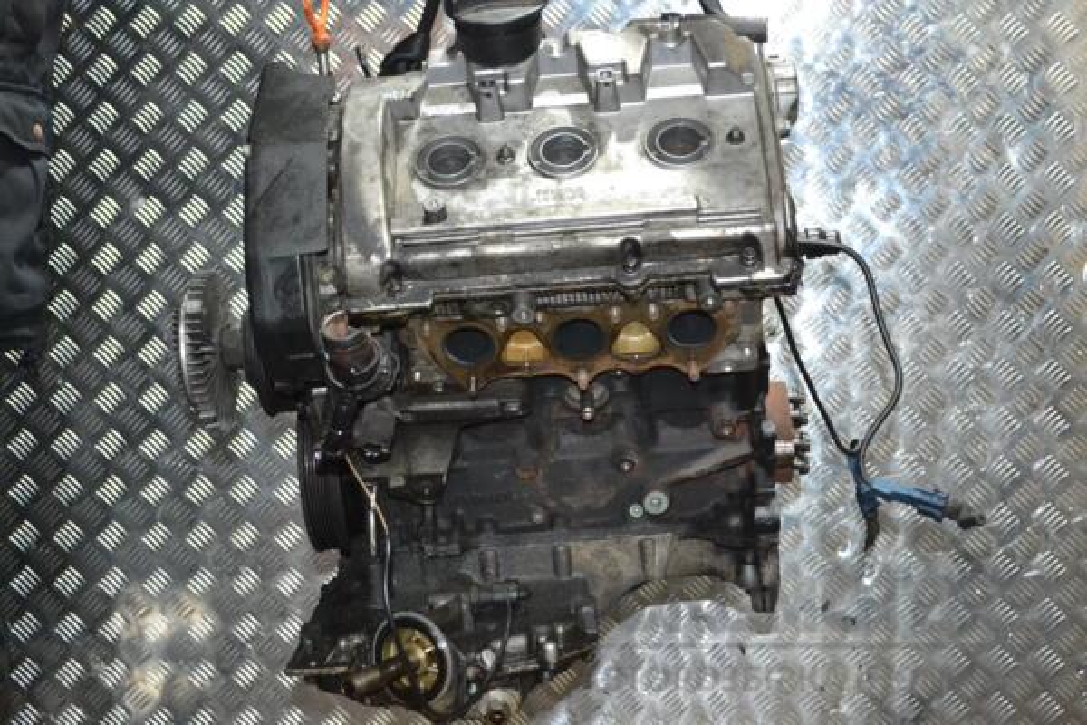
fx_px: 1630
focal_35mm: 54
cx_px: 544
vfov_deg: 25.1
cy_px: 362
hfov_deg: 36.9
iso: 3200
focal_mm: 36
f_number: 5
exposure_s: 1/60
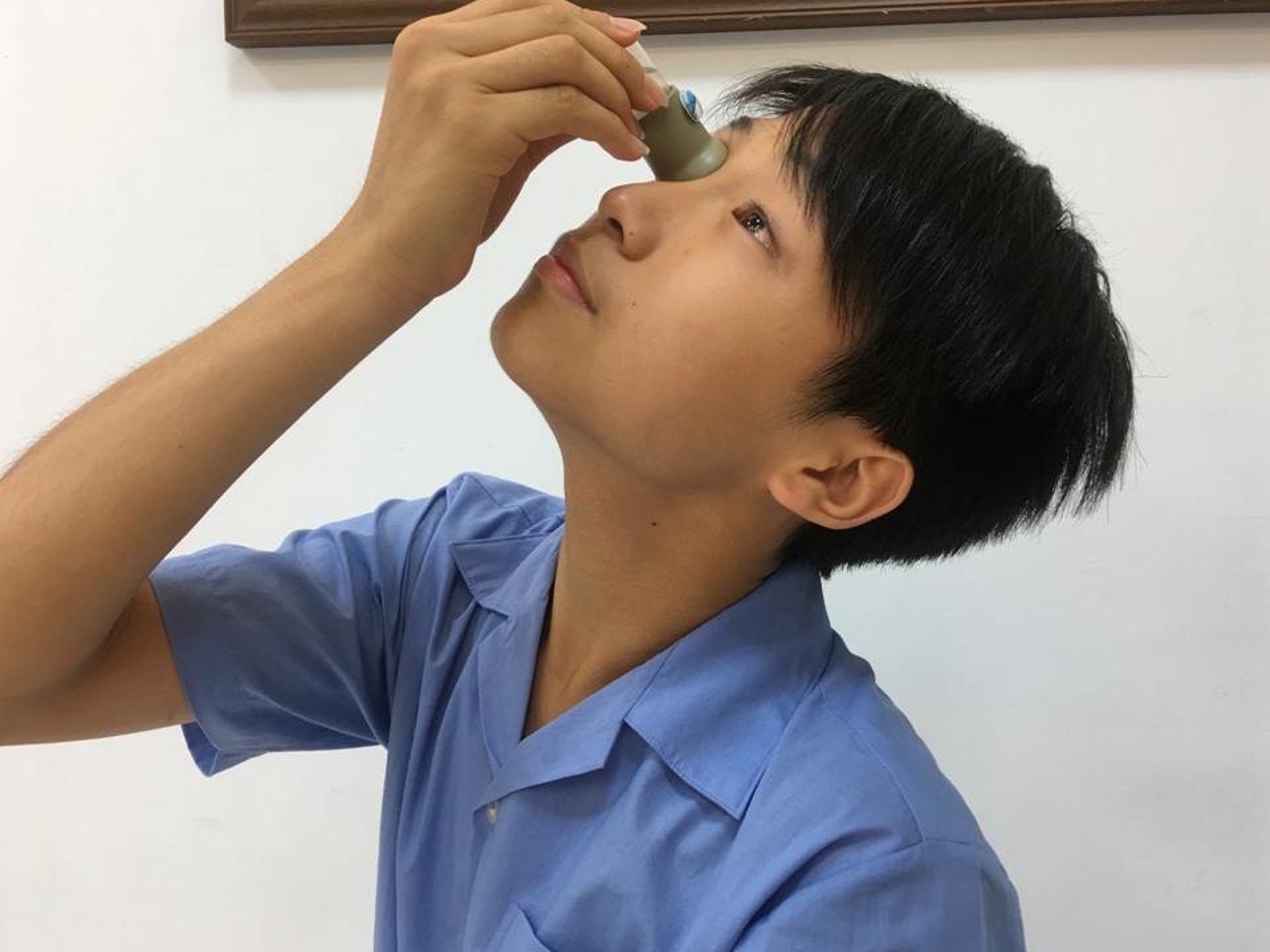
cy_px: 463
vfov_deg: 45.4
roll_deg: +0.2
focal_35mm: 31
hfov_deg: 58.4
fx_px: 1137
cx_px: 646
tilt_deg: -3.0
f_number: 2.2
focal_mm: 4.15
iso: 32
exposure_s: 1/15
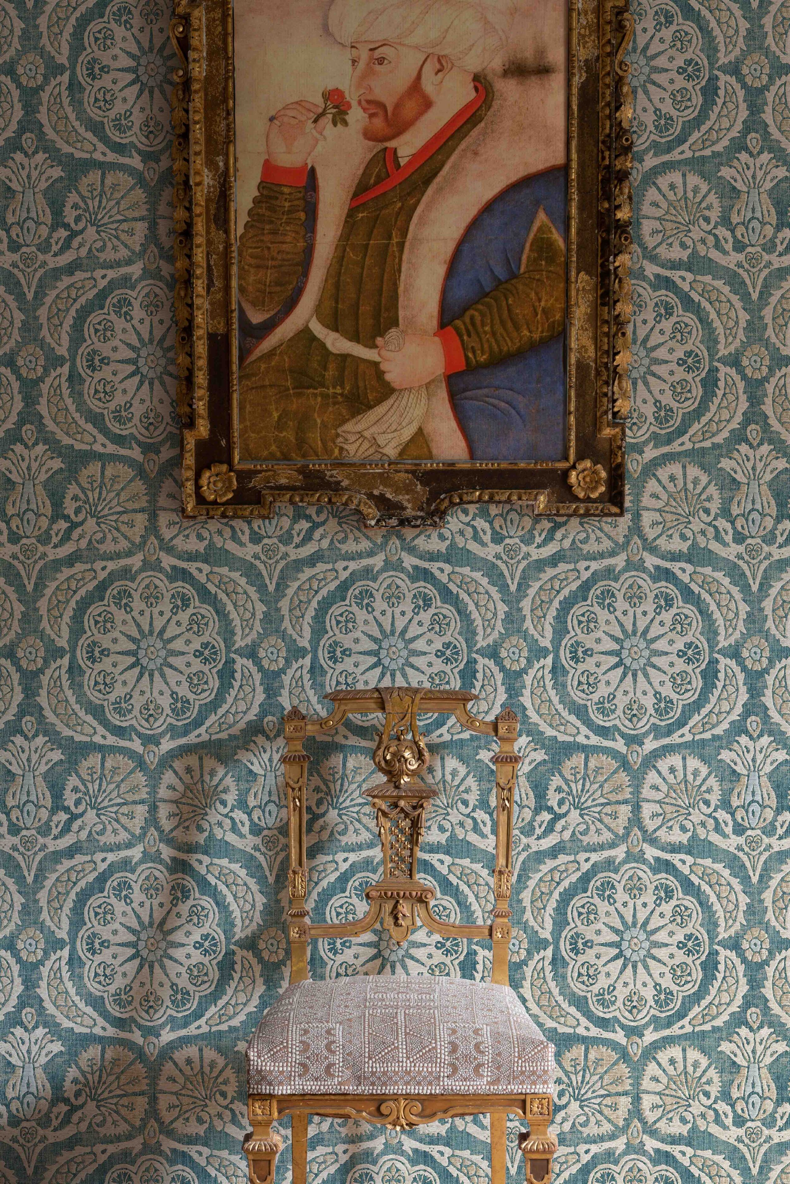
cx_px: 395
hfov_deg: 19.5
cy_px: 592
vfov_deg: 28.8
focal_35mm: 70
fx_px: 2302
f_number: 11
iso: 100
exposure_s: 1.3
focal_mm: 70
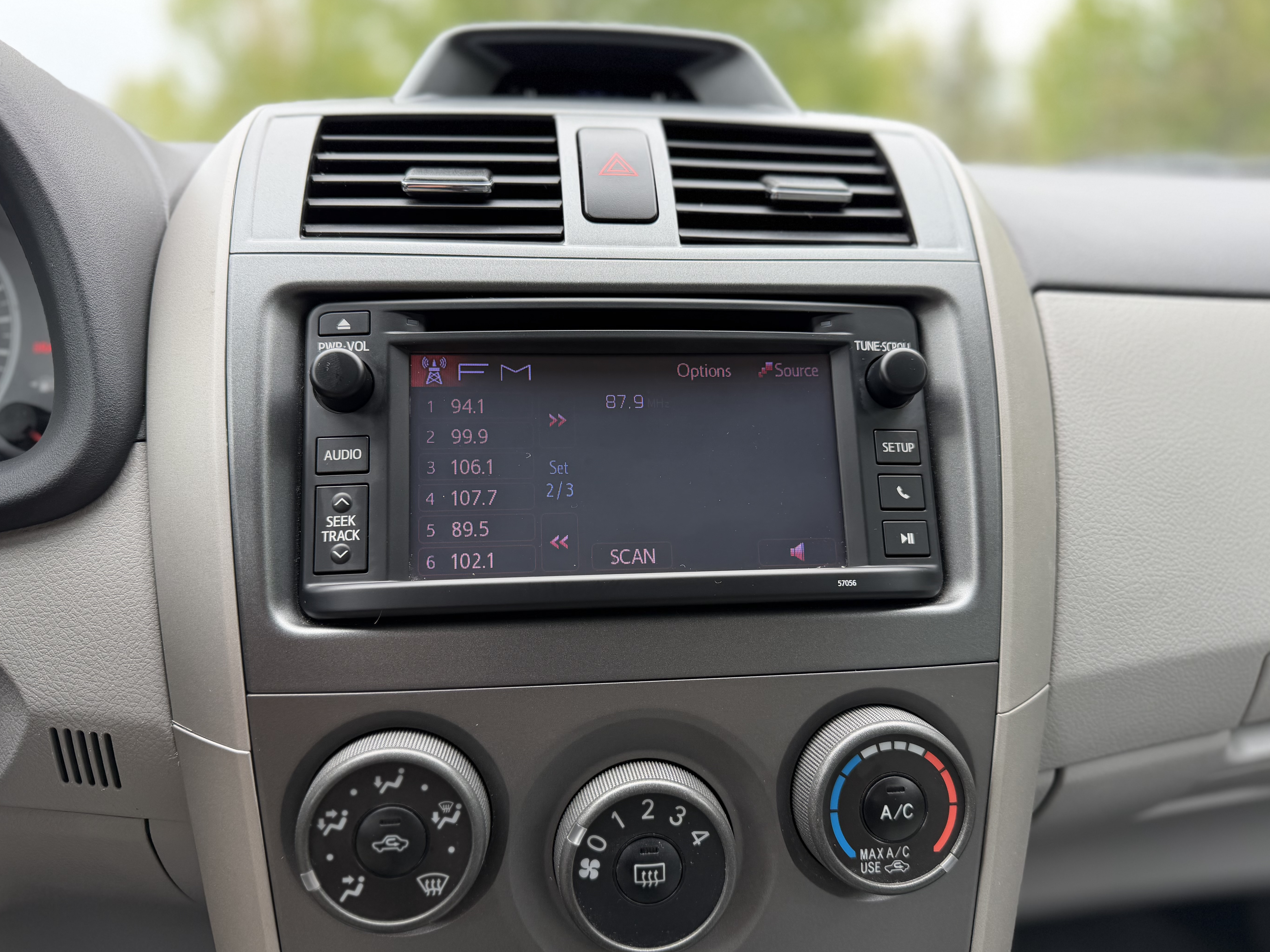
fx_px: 917
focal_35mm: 25
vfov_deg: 54.9
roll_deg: +0.0
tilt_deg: -13.8
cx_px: 640
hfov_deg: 69.4
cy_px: 482
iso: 80
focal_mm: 6.76
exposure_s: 1/256
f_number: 1.78
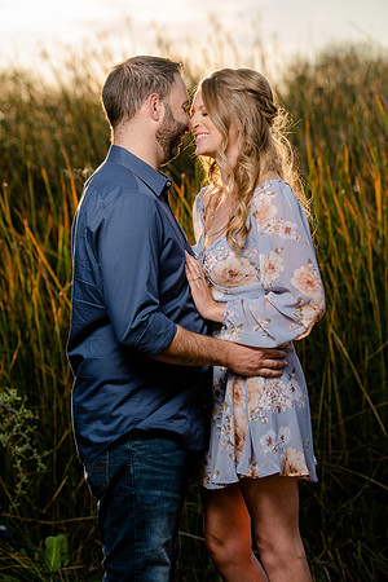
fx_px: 1988
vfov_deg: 16.7
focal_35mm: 123
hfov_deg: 11.1
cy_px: 291
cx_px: 194
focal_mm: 123
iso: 50
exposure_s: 1/250
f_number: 5
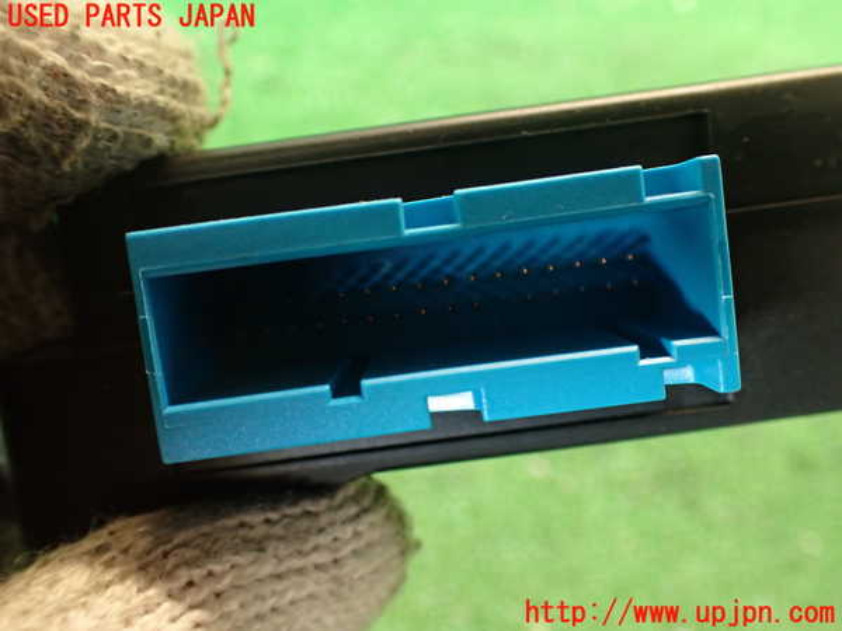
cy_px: 316
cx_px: 421
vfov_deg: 46.8
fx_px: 730
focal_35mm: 30
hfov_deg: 60.0
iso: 400
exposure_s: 1/30
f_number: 2.3
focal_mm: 5.4
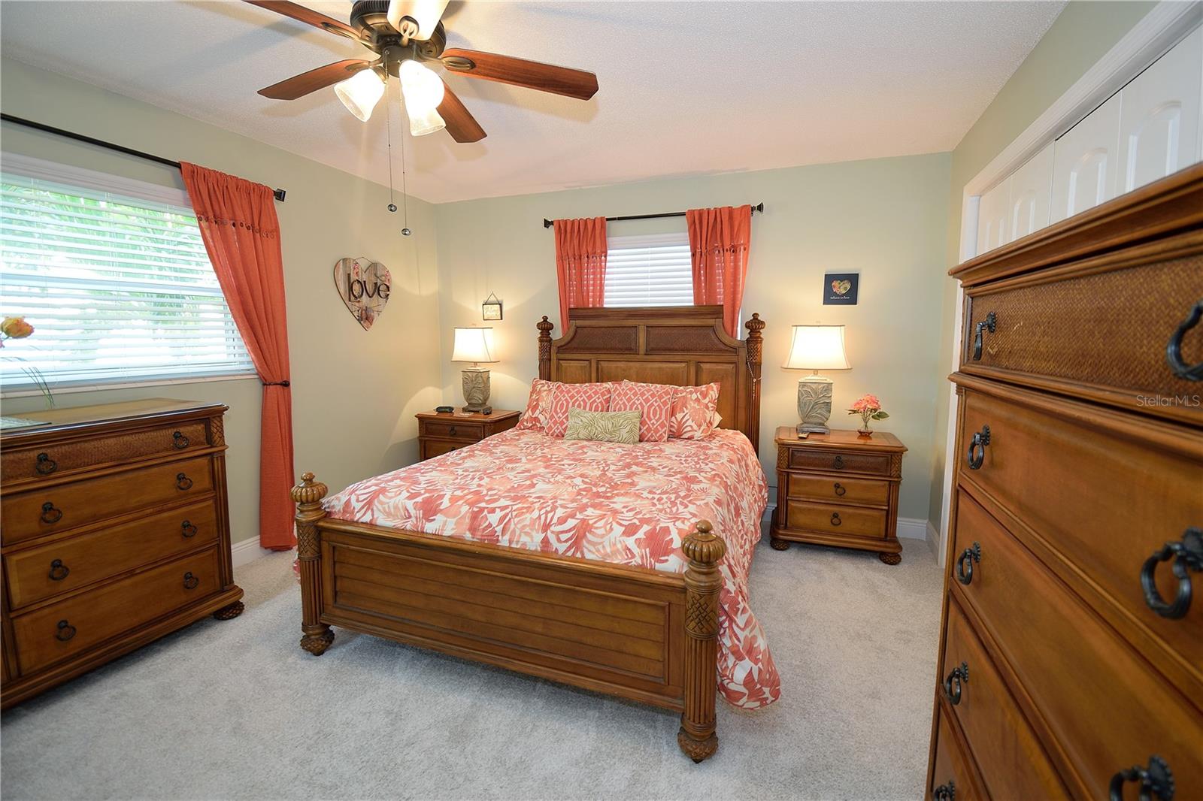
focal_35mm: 15
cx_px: 602
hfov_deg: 100.4
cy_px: 400
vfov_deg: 77.3
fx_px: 501
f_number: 4.5
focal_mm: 10
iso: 100
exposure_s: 1/4
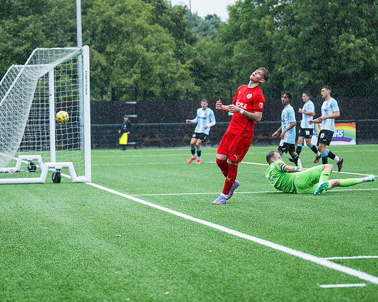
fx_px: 1449
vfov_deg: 11.9
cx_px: 156
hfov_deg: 14.9
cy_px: 177
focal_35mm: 130
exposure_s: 1/2500
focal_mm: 98
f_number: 4
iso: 1000
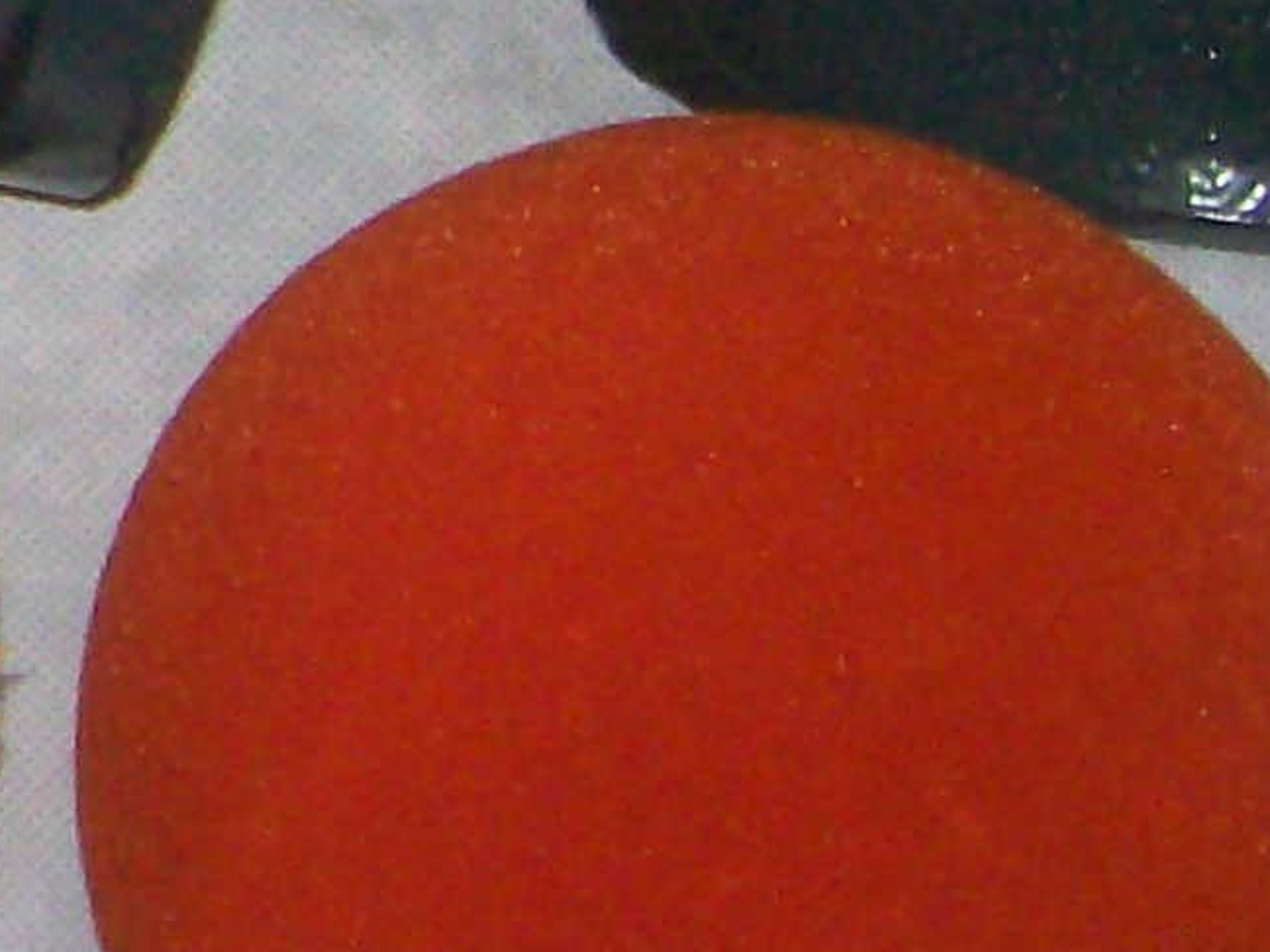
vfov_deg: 8.7
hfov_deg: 11.1
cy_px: -631
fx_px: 6090
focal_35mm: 166
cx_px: -1062
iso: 200
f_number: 2.8
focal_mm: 5.8
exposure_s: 1/64
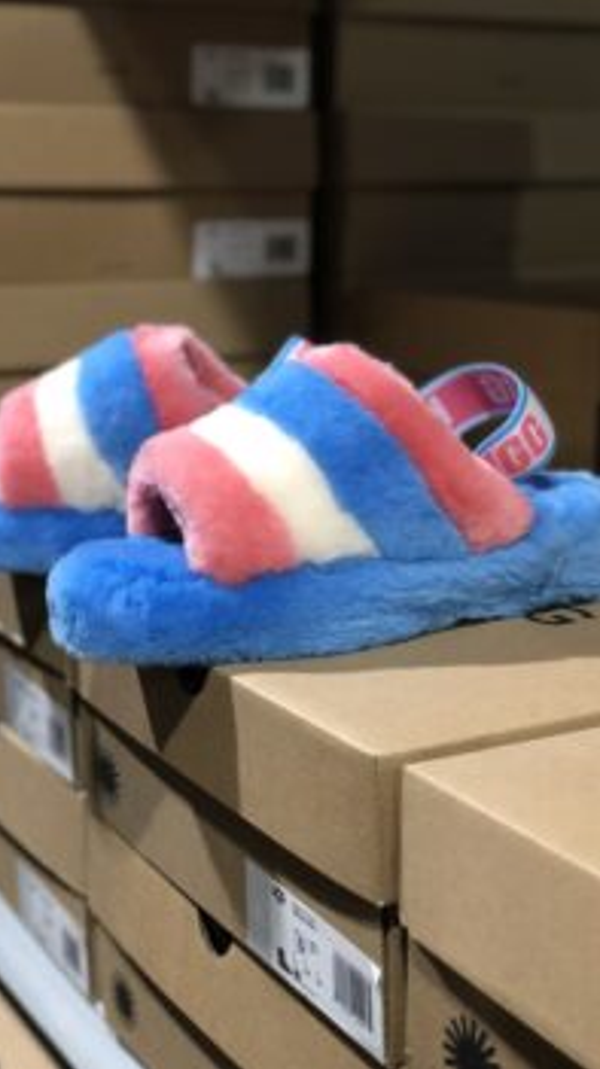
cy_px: 534
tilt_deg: -12.4
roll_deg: -0.8
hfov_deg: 21.0
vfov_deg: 36.6
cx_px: 276
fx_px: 1615
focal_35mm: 57
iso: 160
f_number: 2.4
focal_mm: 6
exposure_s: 1/20
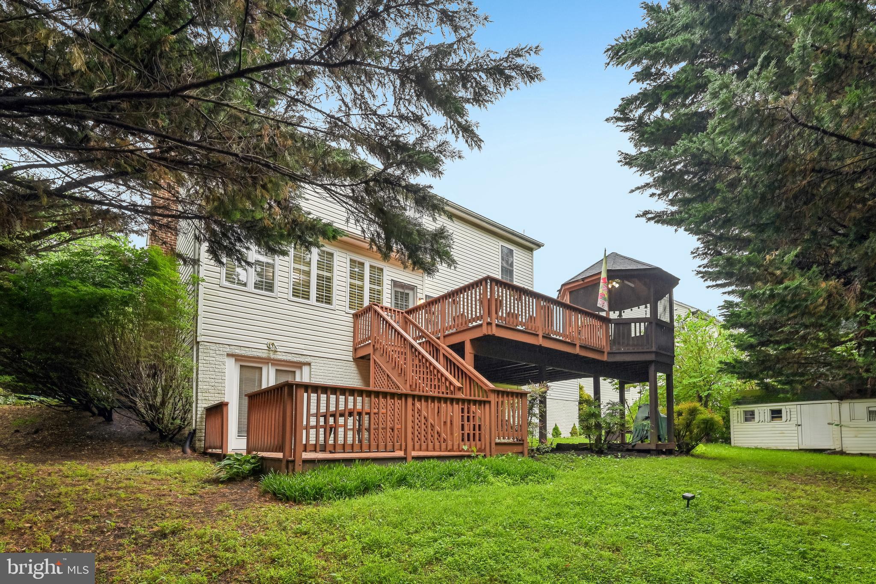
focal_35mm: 18
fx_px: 450
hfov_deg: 88.4
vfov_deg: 65.9
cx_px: 438
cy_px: 292
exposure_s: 1/40
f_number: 8
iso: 100
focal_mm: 18.5
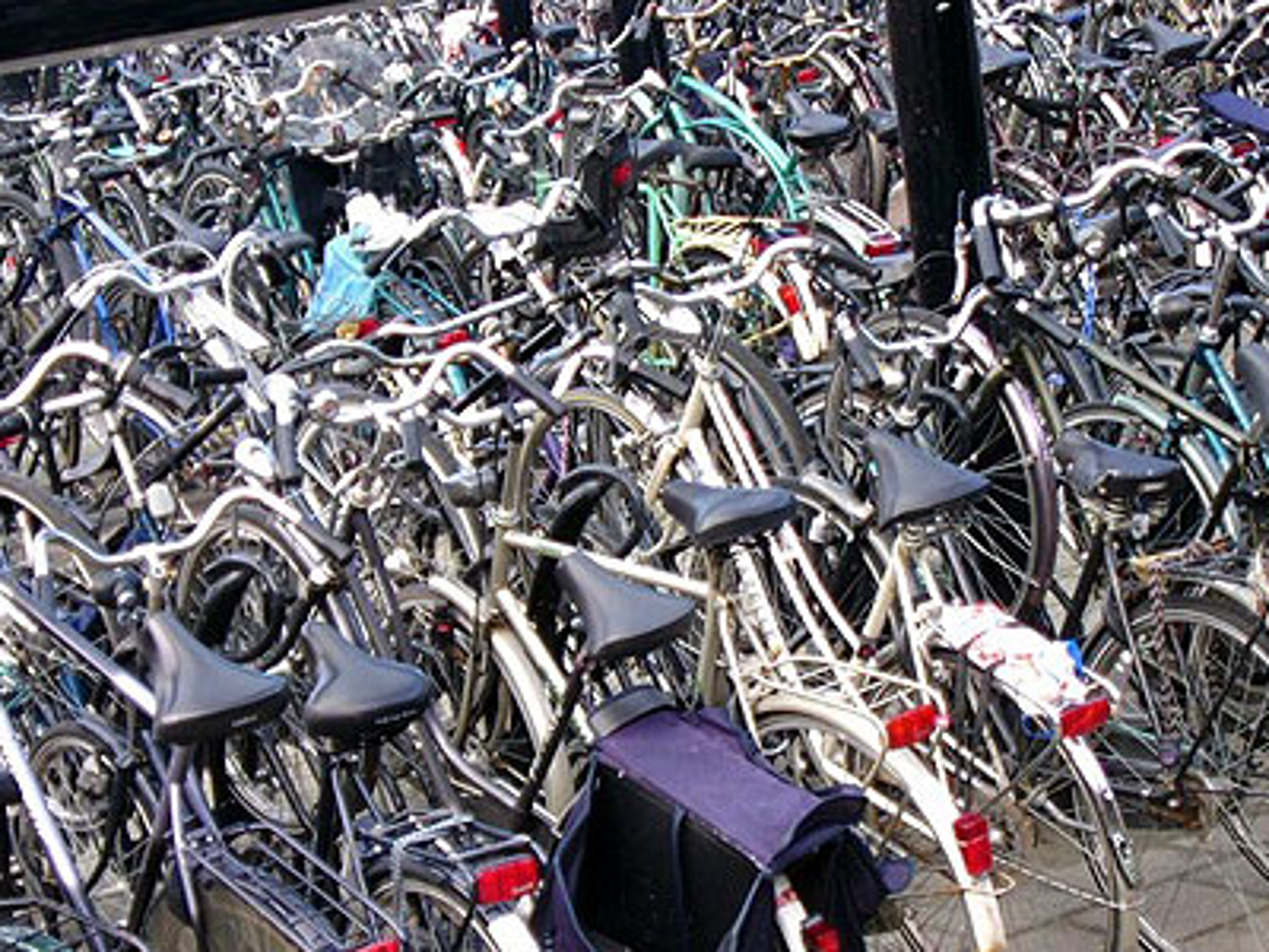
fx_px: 4252
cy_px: 527
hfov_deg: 17.0
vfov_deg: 12.8
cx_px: 603
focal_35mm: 116
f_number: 4.9
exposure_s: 1/60
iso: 100
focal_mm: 17.14
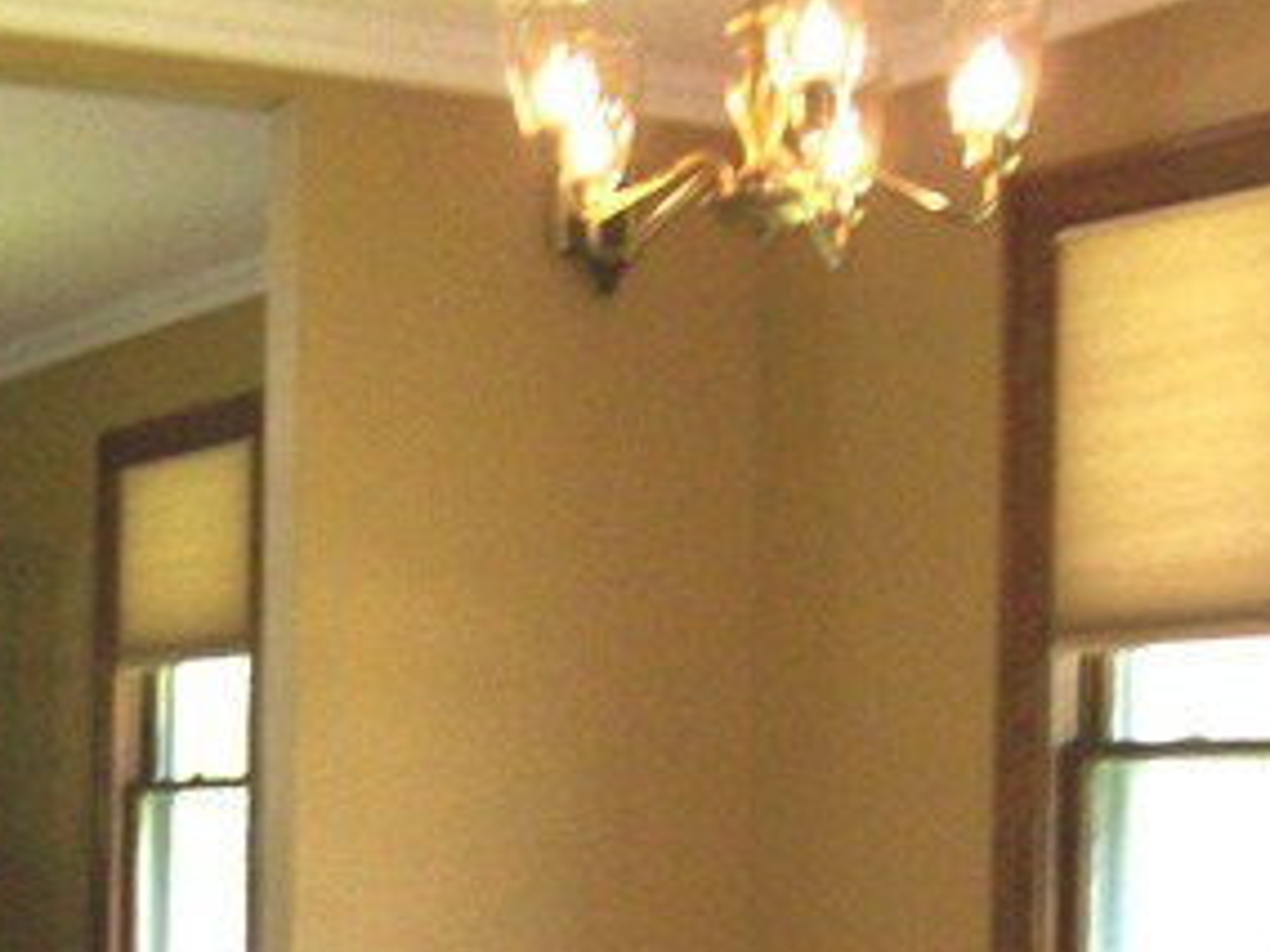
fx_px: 2972
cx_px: 291
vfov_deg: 17.7
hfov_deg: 23.8
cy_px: 988
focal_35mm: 81
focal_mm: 6
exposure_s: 1/64
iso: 200
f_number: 2.7
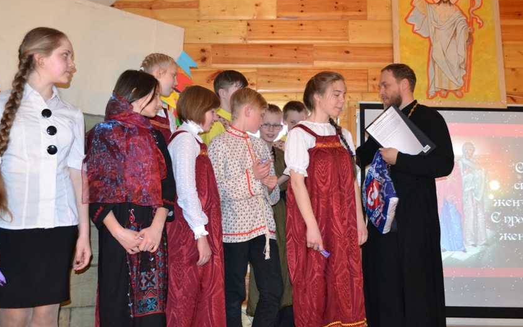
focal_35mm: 37
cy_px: 133
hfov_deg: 52.7
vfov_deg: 34.3
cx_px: 258
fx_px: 527
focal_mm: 20
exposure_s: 1/60
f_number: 3.8
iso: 2200
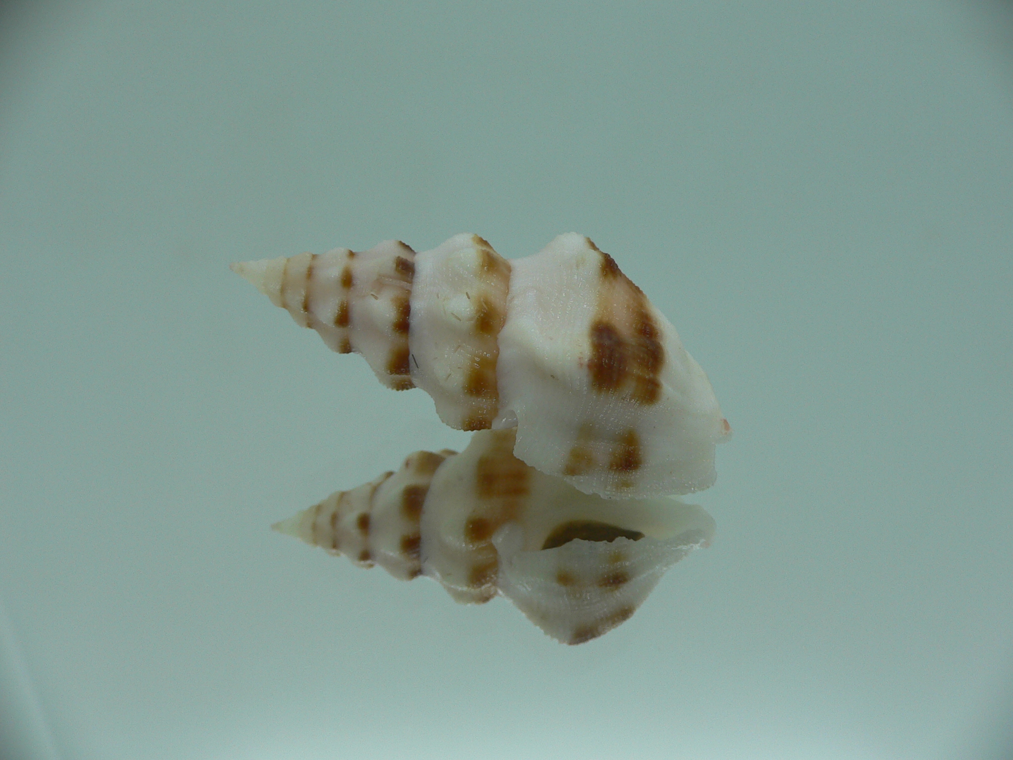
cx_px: 506
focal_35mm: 35
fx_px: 1024
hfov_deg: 52.6
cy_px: 380
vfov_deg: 40.7
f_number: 2.8
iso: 80
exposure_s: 1/60
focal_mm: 4.6
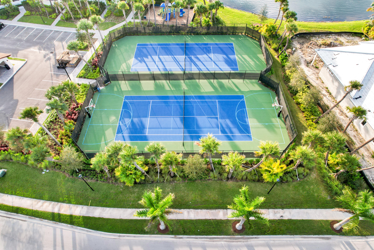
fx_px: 229
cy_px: 125
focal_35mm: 22
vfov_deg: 57.2
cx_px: 187
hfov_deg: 78.6
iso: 150
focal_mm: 8.38
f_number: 2.8
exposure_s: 1/640
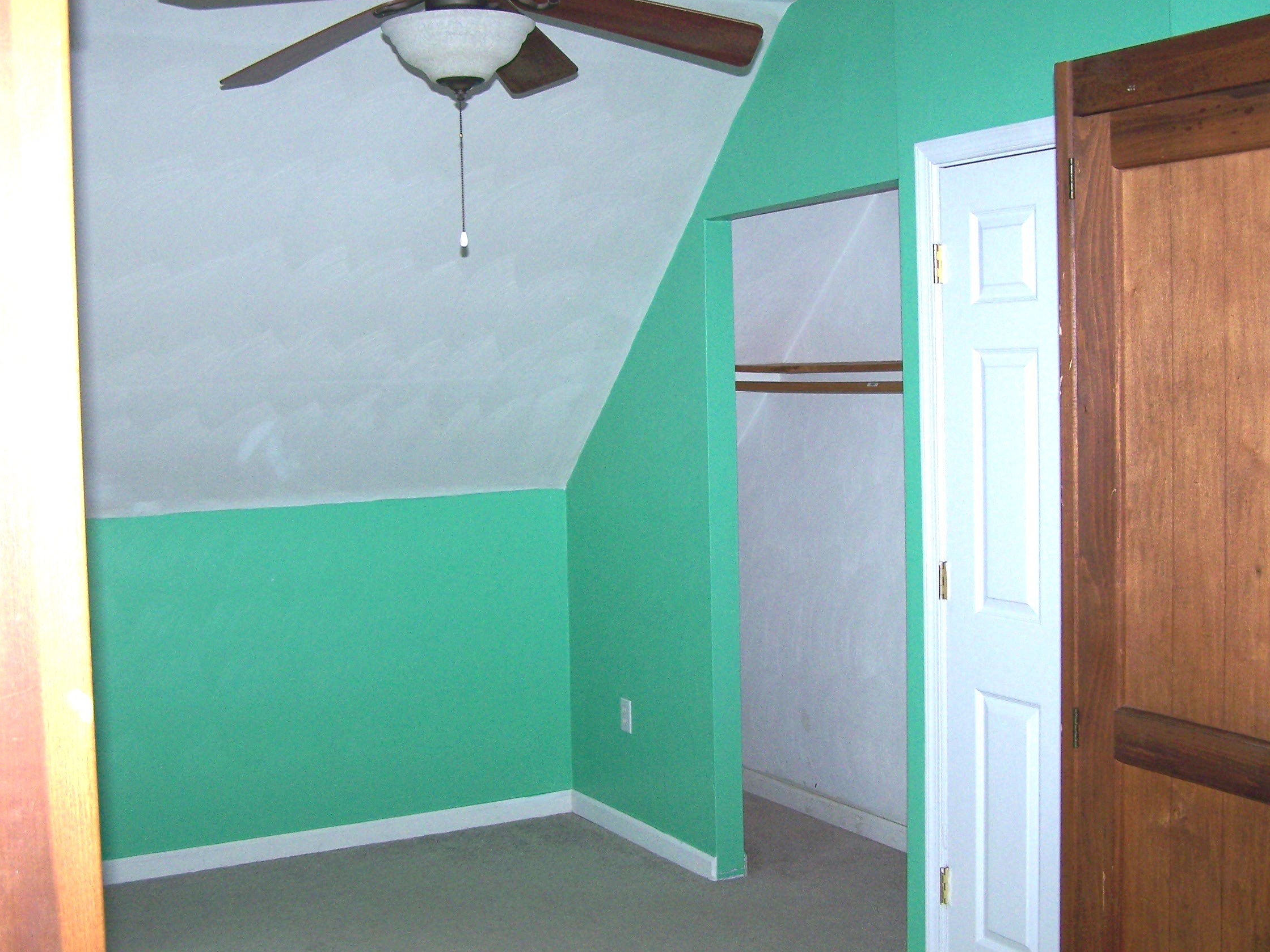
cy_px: 498
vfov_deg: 32.9
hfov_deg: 42.9
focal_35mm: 44
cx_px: 666
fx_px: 1614
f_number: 2.8
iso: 80
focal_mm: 6.3
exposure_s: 1/60
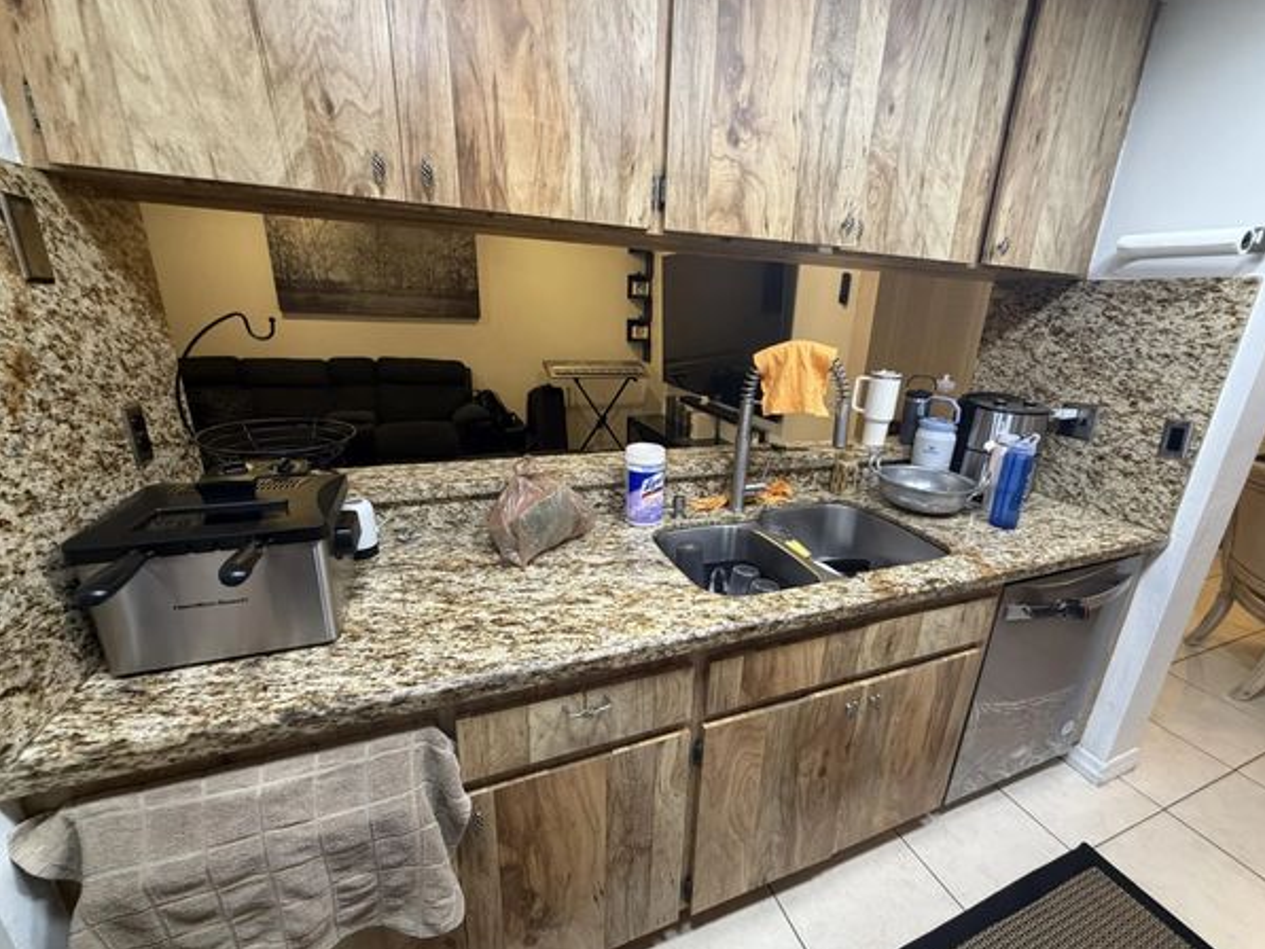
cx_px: 676
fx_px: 548
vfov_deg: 81.7
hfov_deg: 98.0
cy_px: 491
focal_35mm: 15
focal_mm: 2.22
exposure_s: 1/60
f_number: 2.2
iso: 320
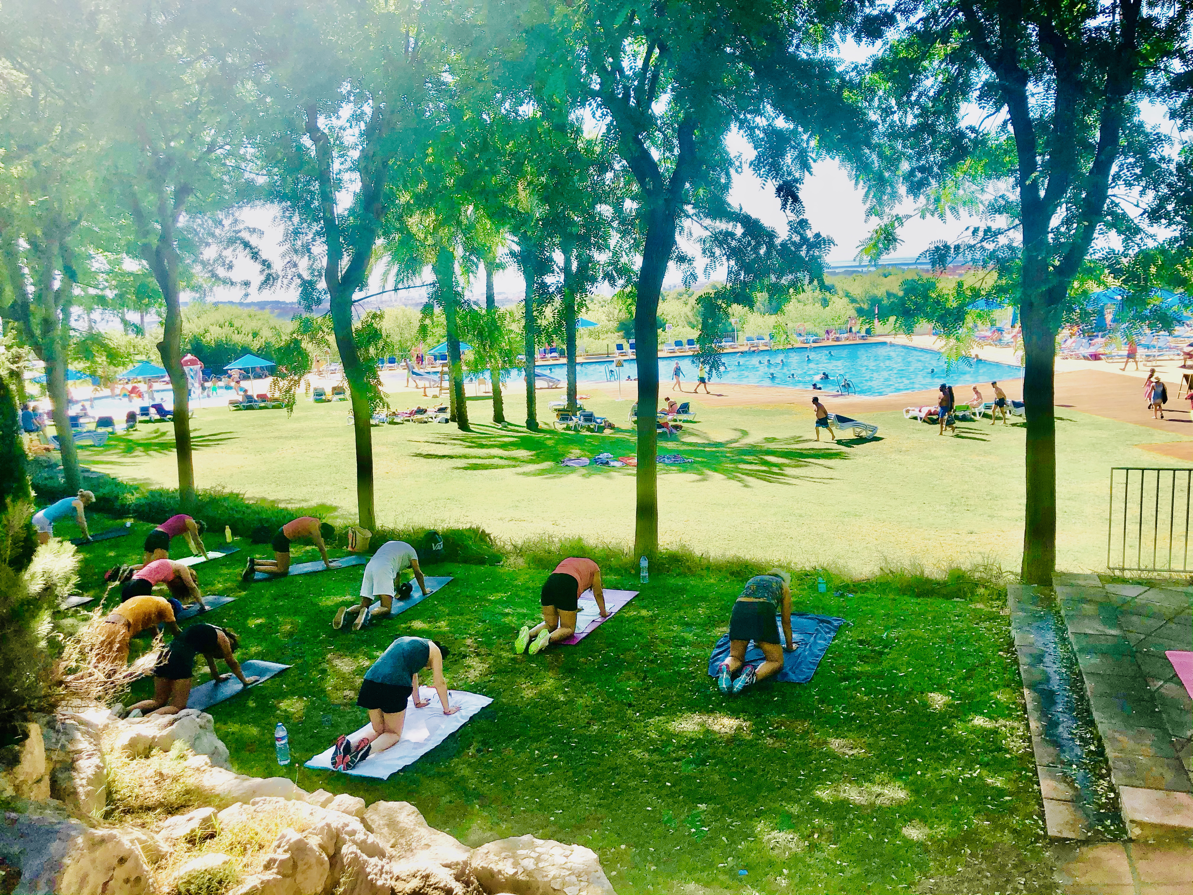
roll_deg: +1.9
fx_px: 965
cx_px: 596
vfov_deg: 49.7
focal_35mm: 28
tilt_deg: -9.8
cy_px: 448
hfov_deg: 63.4
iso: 20
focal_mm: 3.99
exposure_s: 1/941
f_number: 1.8
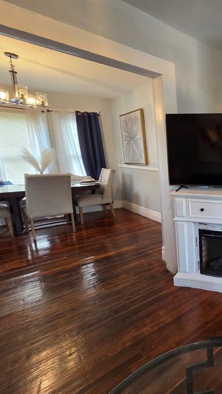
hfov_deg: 44.2
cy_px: 197
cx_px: 246
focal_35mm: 19
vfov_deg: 89.6
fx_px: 199
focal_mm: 2.2
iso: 320
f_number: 2.2
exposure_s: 1/60
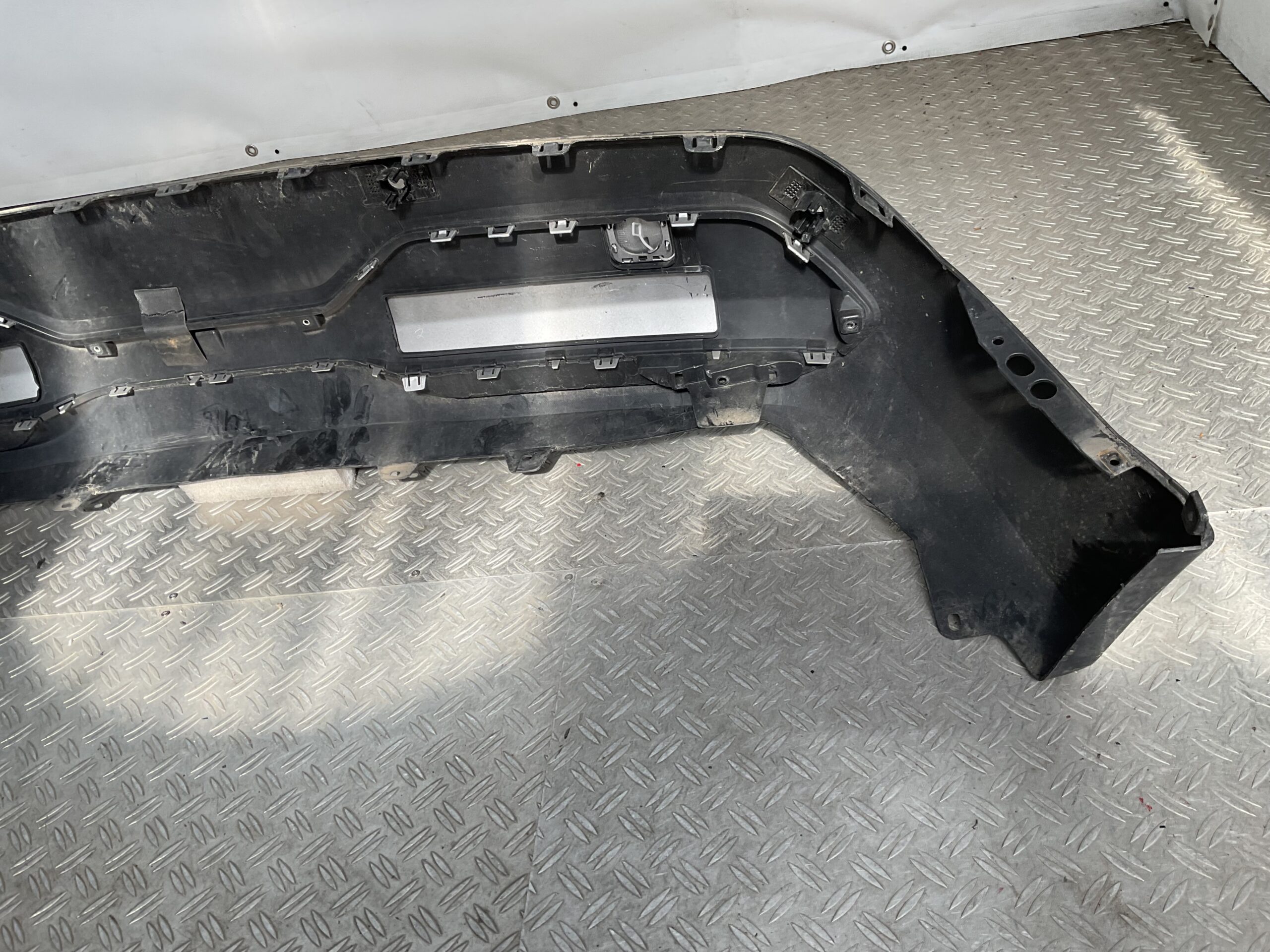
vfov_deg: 48.2
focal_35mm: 29
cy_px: 476
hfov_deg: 61.7
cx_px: 635
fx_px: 1064
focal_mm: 3
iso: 16
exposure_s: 1/372
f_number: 1.8
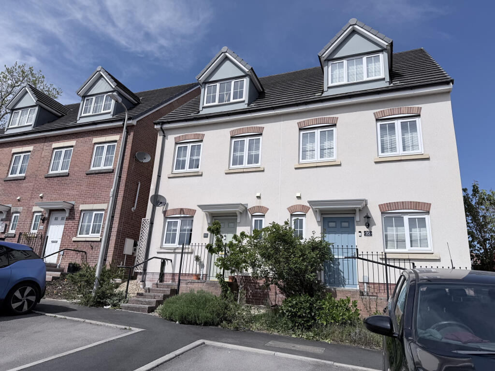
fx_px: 343
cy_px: 186
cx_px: 248
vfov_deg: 56.8
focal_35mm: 24
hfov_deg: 71.6
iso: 80
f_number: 1.78
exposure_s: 1/10309
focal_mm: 6.76
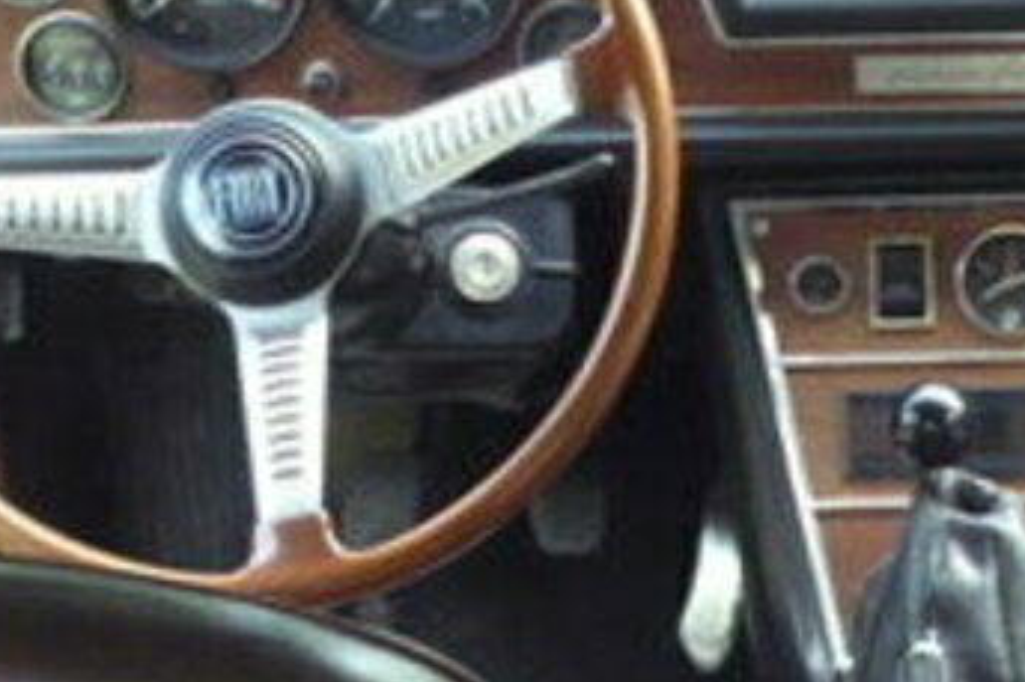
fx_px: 3614
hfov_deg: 15.8
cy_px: 882
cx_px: 1082
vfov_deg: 10.6
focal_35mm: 127
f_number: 2.8
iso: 125
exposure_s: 1/30
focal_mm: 5.8
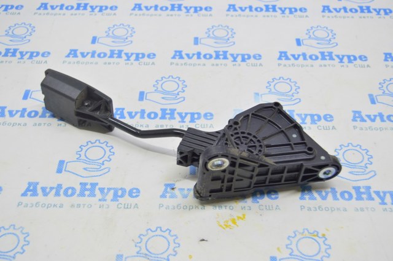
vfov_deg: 28.0
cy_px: 130
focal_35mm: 48
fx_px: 523
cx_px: 196
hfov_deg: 41.2
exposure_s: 1/20
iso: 400
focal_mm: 32
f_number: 5.6
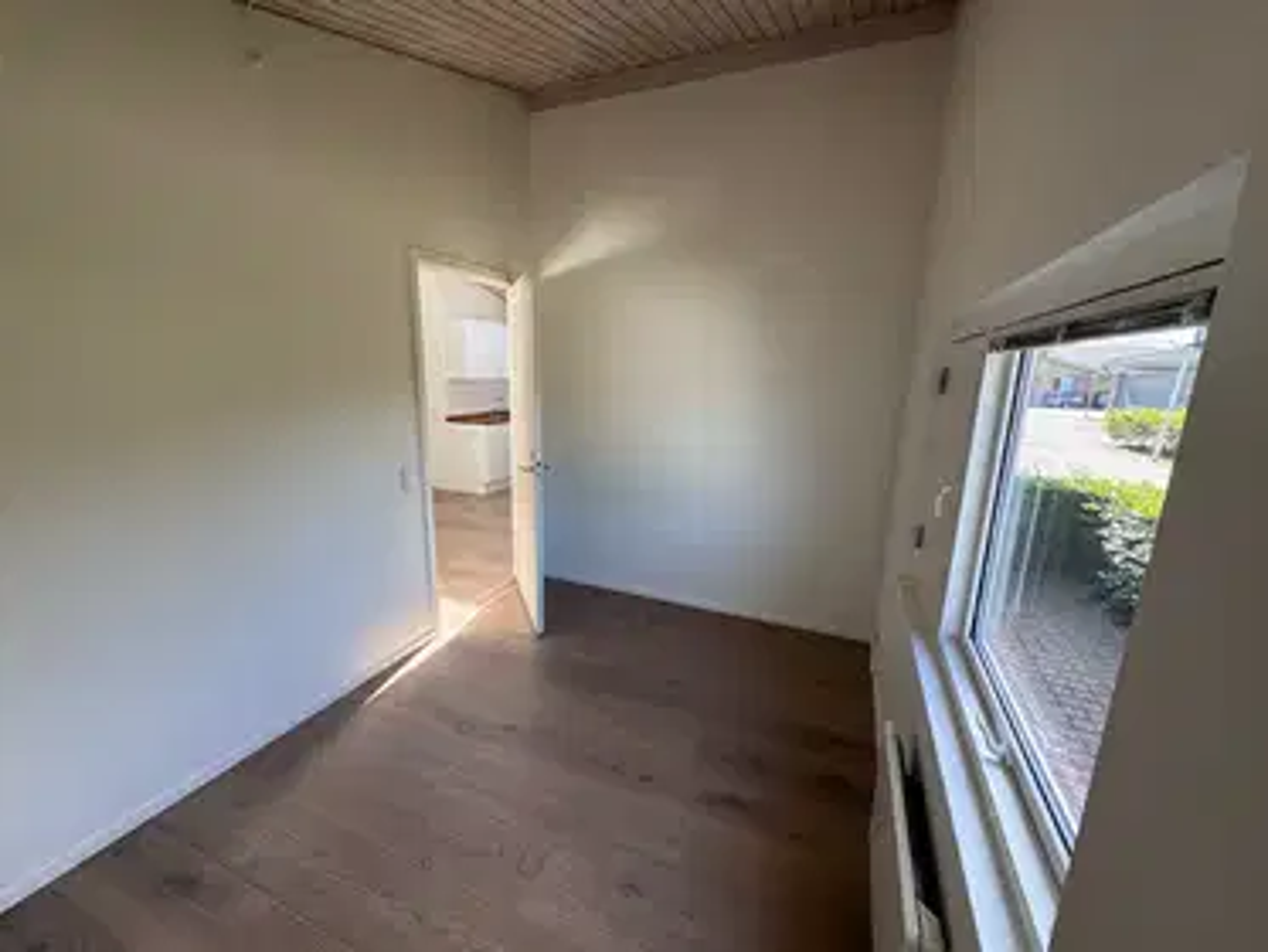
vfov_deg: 85.7
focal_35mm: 14
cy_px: 476
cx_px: 634
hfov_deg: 102.0
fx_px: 513
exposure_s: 1/99
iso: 50
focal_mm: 2.22
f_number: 2.2
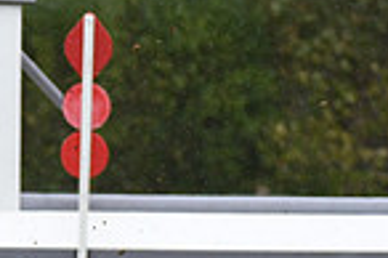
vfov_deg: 1.2
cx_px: -361
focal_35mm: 1191
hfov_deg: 1.7
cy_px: 52
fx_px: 12822
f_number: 4.5
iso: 1400
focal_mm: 200
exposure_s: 1/1250
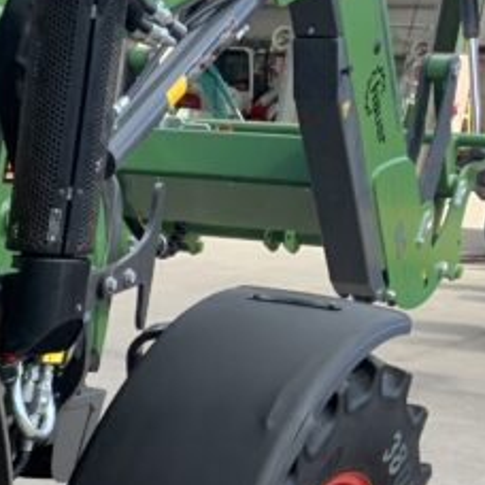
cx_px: -428
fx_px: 1823
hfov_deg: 13.4
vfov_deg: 13.9
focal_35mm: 115
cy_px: 787
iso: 16
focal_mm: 3
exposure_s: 1/394
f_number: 1.8
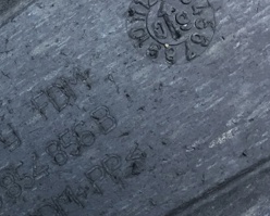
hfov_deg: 24.1
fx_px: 584
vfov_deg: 20.9
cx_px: -35
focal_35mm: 73
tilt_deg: -50.7
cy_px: 155
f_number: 2.2
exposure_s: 1/33
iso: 80
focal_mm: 4.15
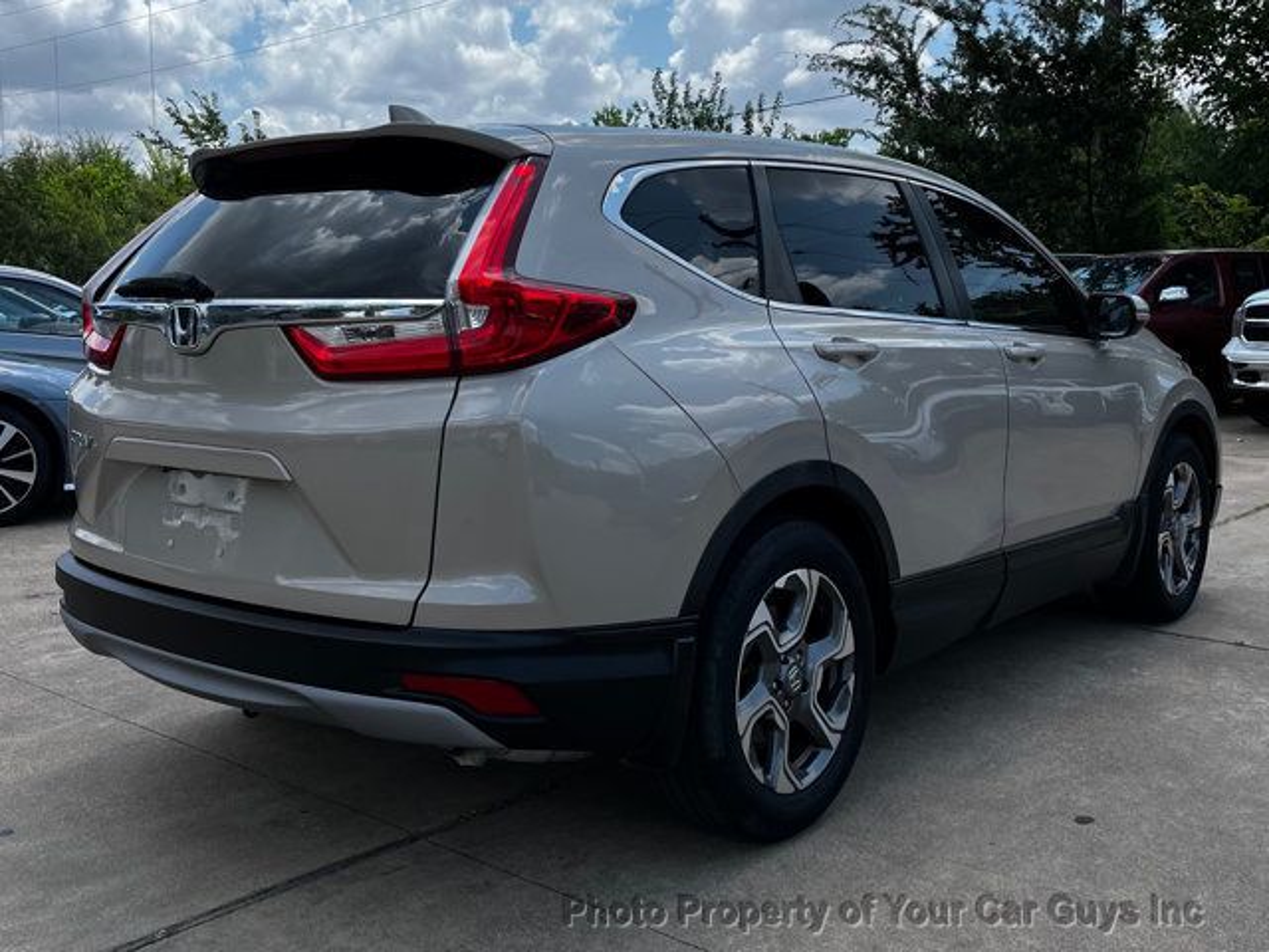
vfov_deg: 53.1
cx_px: 634
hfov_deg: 67.3
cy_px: 476
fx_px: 953
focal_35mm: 26
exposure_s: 1/4310
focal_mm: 5.1
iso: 50
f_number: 1.6
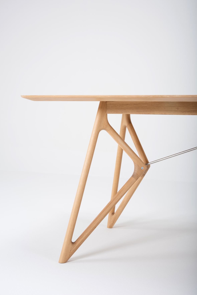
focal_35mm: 60
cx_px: 98
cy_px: 148
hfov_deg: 22.6
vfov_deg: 33.4
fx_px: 492
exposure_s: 1/250
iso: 64
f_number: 11
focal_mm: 60
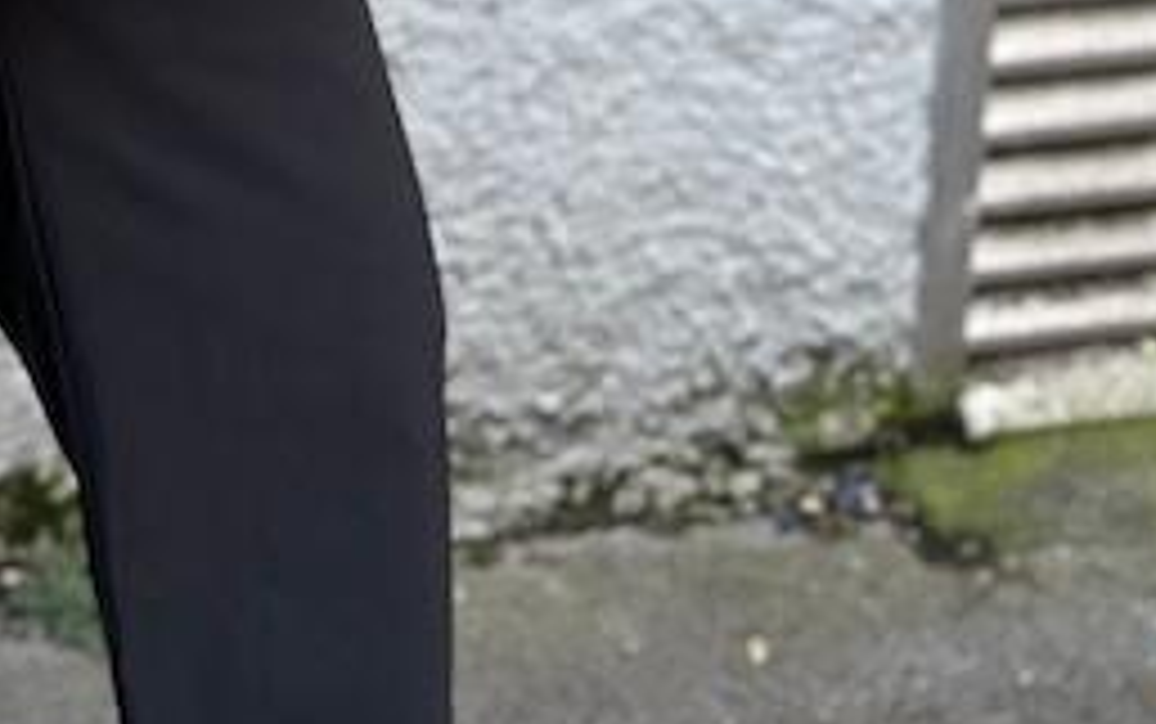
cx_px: -85
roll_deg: +0.3
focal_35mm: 105
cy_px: -618
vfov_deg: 11.5
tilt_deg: -14.2
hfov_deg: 19.1
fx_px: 3310
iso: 125
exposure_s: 1/121
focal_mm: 5.96
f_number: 1.6
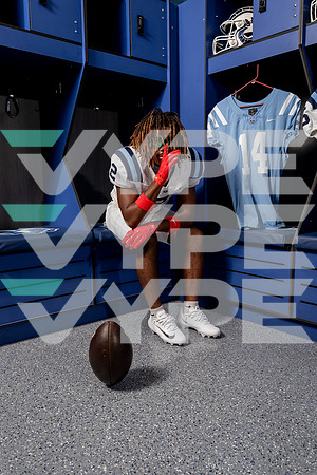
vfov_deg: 61.9
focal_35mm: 30
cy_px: 238
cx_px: 158
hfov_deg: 43.6
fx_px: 396
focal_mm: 30
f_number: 5.6
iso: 500
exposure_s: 1/250
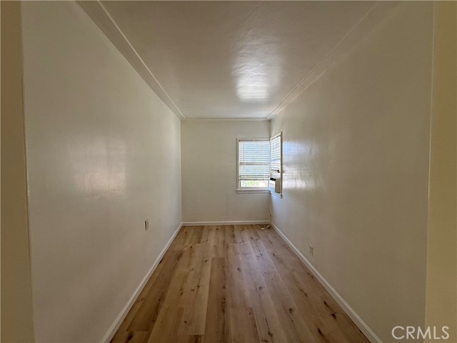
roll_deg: +0.1
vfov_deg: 85.7
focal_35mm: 14
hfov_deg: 102.1
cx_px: 228
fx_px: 185
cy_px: 172
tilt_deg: -1.9
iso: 125
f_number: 2.2
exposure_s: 1/120
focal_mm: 2.22
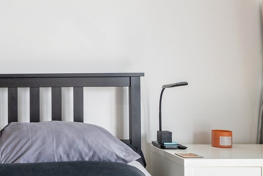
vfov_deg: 29.2
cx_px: -2
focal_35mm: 46
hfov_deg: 37.9
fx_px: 336
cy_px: 106
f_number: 8
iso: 1600
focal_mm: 16
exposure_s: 1/30
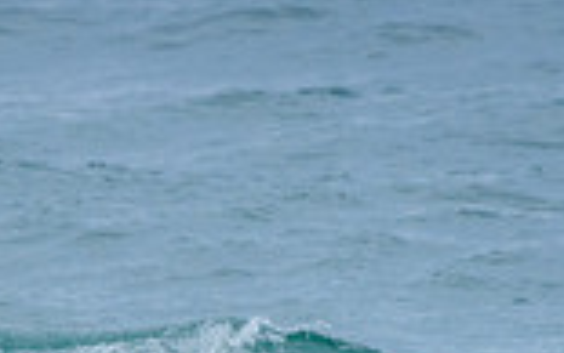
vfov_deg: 0.6
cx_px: -292
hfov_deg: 0.9
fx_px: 36027
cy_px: 398
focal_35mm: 2343
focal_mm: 500
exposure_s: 1/2000
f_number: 5.6
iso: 1800
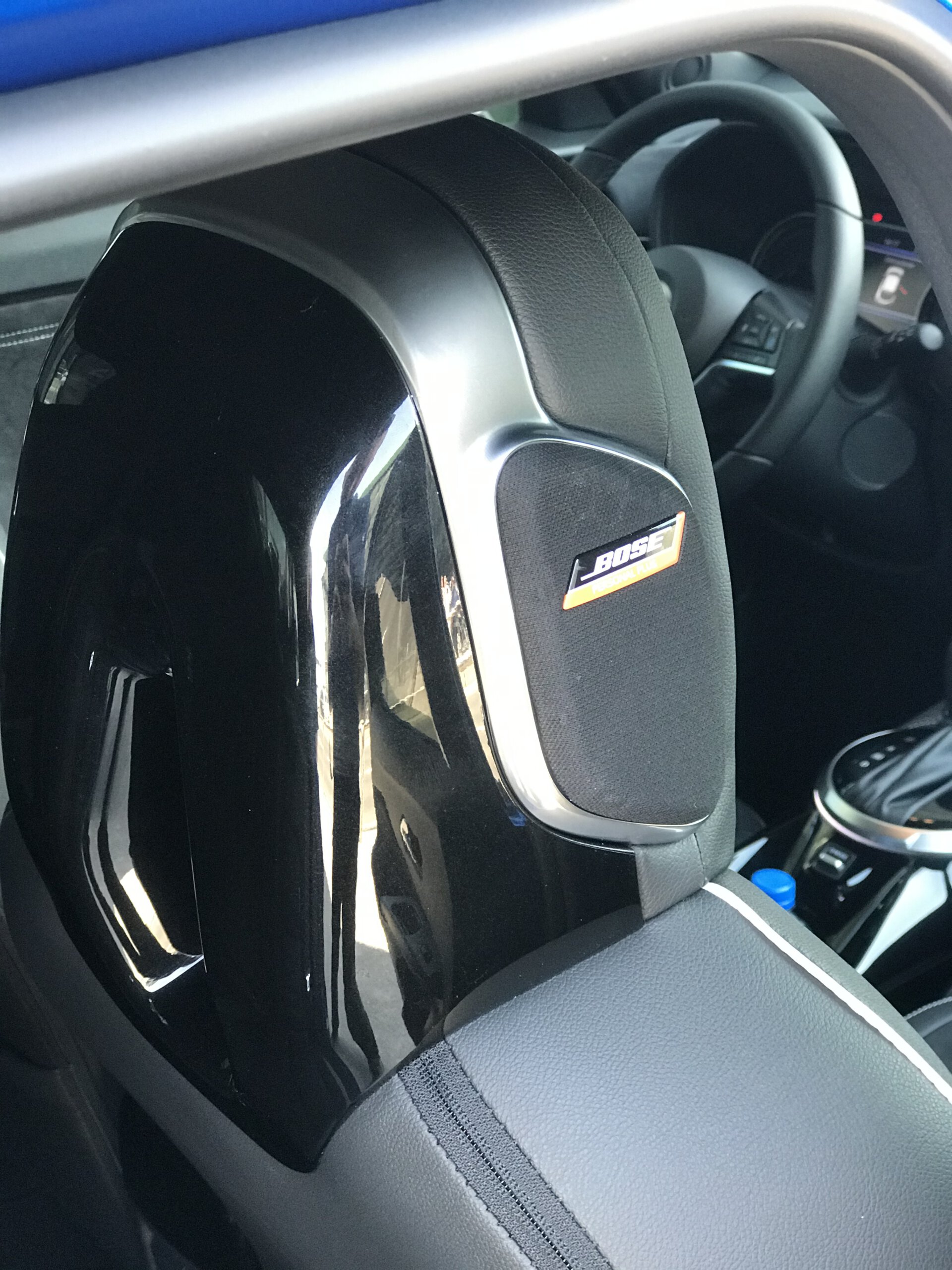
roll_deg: +1.9
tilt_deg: -22.5
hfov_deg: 25.7
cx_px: 476
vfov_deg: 33.8
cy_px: 635
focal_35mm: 57
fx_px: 2090
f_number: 2.8
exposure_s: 1/50
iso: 125
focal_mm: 6.6
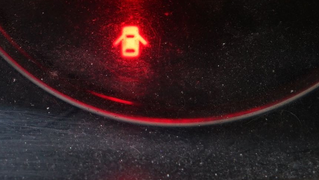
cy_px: -223
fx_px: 1658
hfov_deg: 10.6
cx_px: 462
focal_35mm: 196
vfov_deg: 6.0
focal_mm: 41
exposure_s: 1/25
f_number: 4.5
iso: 640
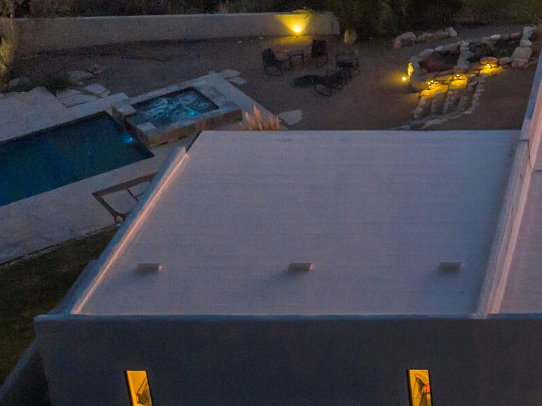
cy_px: 21
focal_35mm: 91
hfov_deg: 19.6
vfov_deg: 16.0
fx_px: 1424
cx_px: 729
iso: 500
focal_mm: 12.29
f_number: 2.8
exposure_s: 1/13
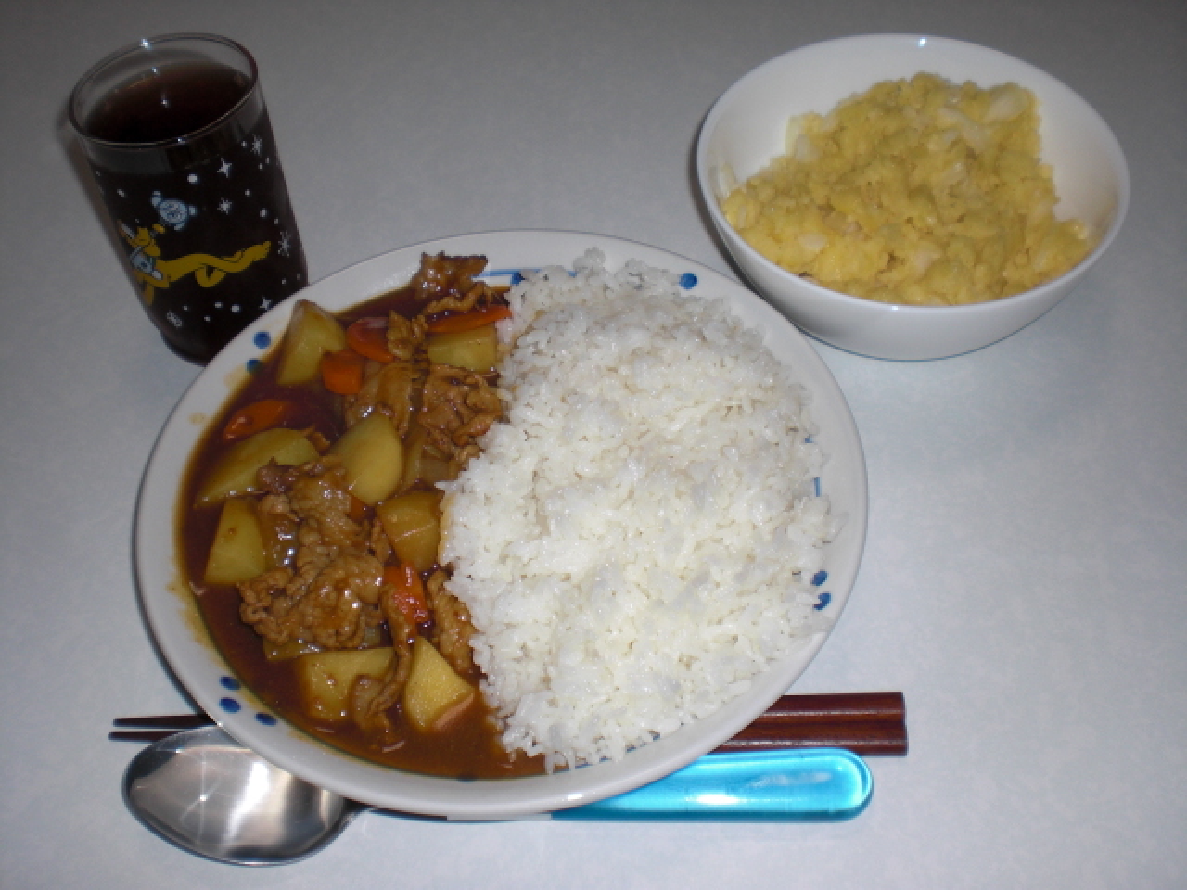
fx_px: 1303
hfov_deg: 49.0
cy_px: 445
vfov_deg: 37.7
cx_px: 594
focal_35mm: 38
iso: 64
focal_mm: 6.3
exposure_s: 1/60
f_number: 3.1
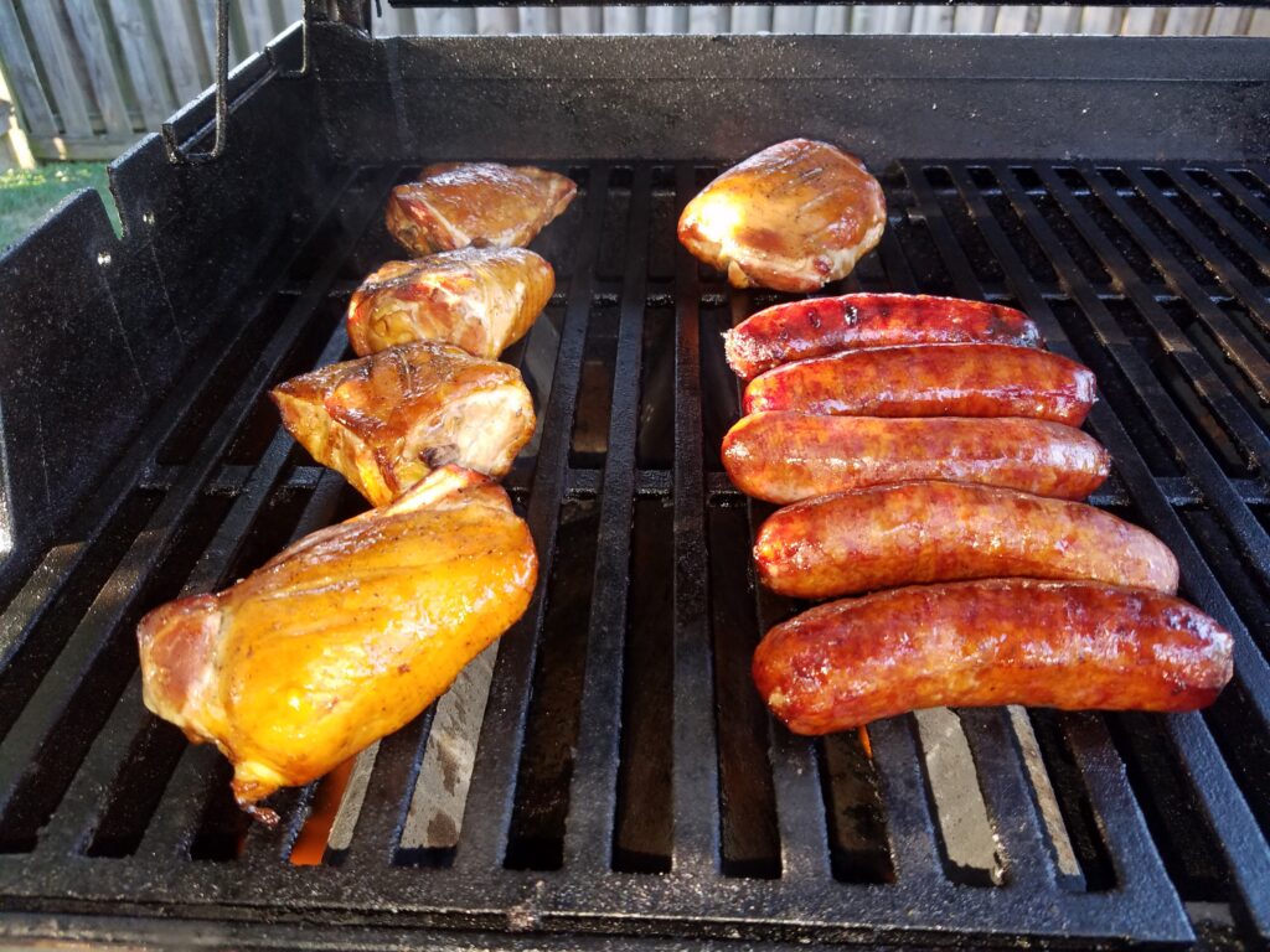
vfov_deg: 53.1
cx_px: 635
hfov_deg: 67.3
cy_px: 476
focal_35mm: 26
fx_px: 954
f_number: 1.7
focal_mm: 4.2
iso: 100
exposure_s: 1/60
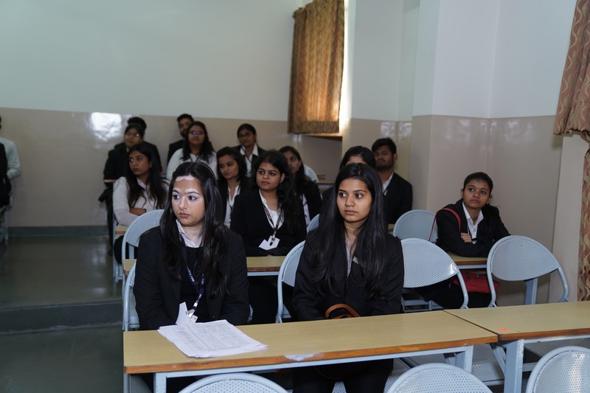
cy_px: 196
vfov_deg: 40.0
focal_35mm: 33
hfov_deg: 57.2
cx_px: 295
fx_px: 541
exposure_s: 1/125
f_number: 2.8
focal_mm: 33
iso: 640
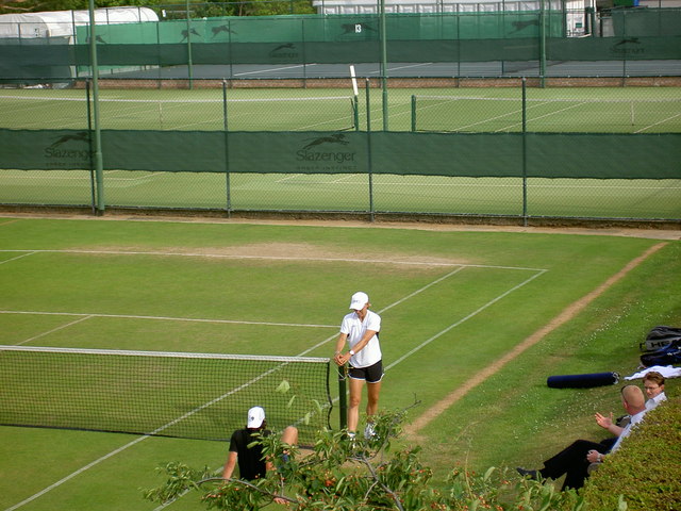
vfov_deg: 14.5
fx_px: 2007
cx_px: 340
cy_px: 256
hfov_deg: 19.3
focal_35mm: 102
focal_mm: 16.8
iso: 50
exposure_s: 1/160
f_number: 4.9
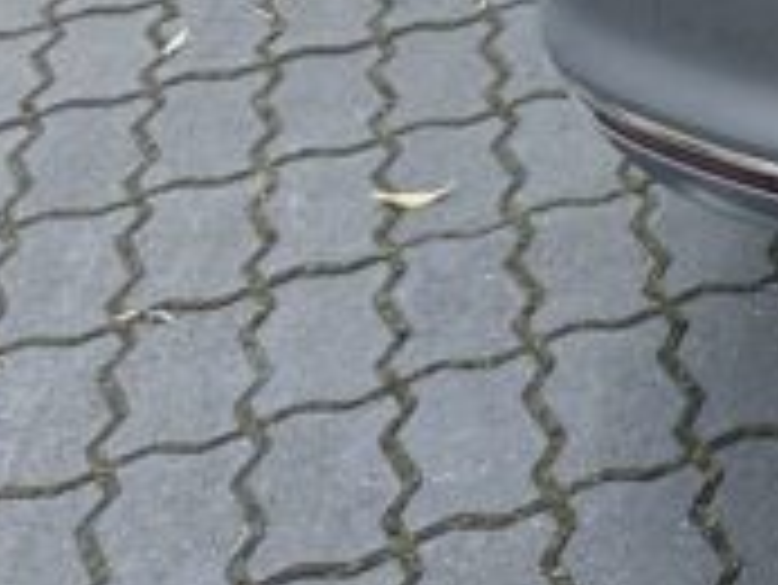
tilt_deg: -20.9
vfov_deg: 13.5
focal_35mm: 101
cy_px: -396
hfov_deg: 15.3
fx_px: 2272
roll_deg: -0.3
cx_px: 1587
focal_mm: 6.86
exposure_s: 1/685
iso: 80
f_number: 1.78
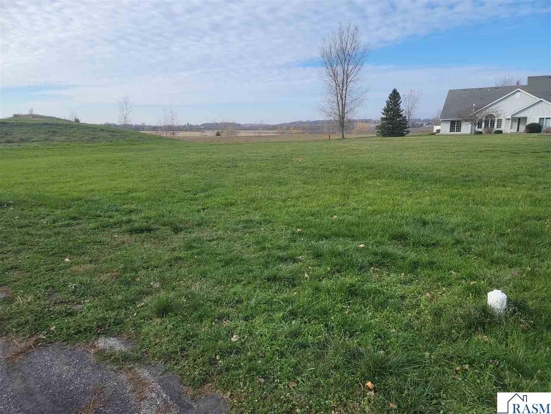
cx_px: 276
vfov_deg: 56.8
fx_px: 382
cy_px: 207
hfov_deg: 71.6
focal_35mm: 24
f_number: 1.8
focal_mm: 6.7
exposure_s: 1/599
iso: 16
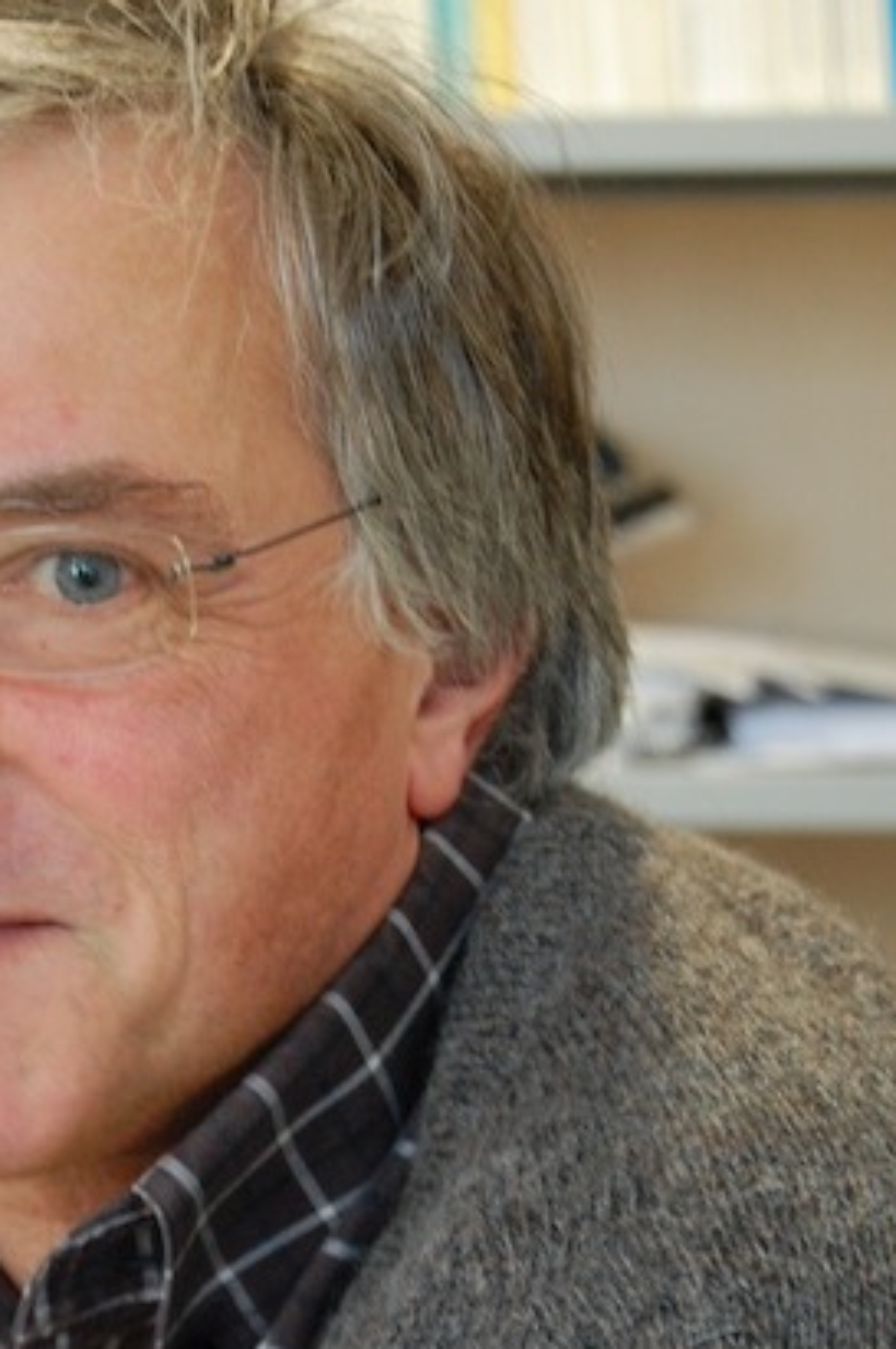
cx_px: 236
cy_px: 939
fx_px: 5648
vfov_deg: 13.6
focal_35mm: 151
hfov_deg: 9.1
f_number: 5.6
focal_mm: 55
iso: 800
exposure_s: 1/20
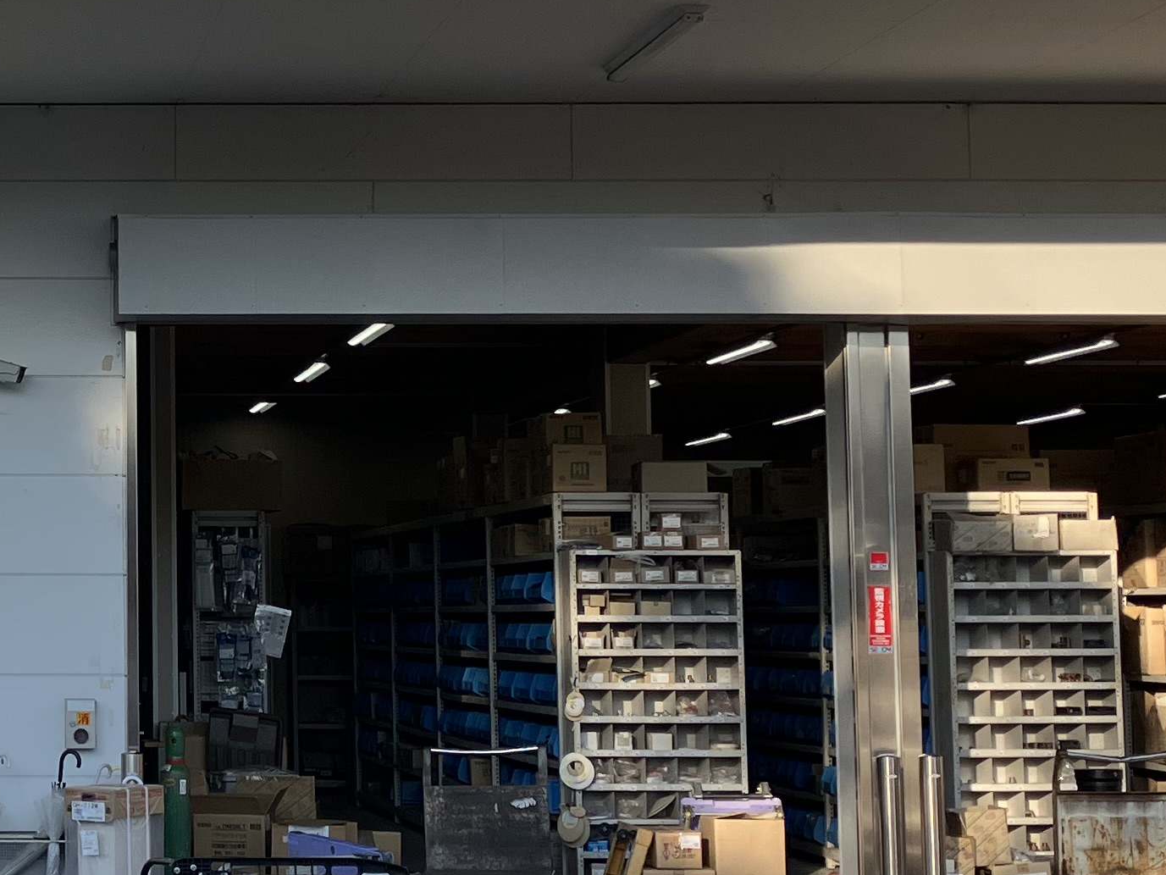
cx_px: 14
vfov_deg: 18.0
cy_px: 375
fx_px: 2762
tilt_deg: +4.7
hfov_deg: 22.9
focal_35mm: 82
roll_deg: +0.8
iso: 32
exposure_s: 1/1946
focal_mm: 3.99
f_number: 1.8
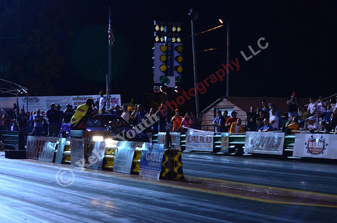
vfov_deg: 12.6
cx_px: 168
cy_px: 112
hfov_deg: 19.0
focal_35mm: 108
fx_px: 1009
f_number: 10
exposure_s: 1/25
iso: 4000
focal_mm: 72
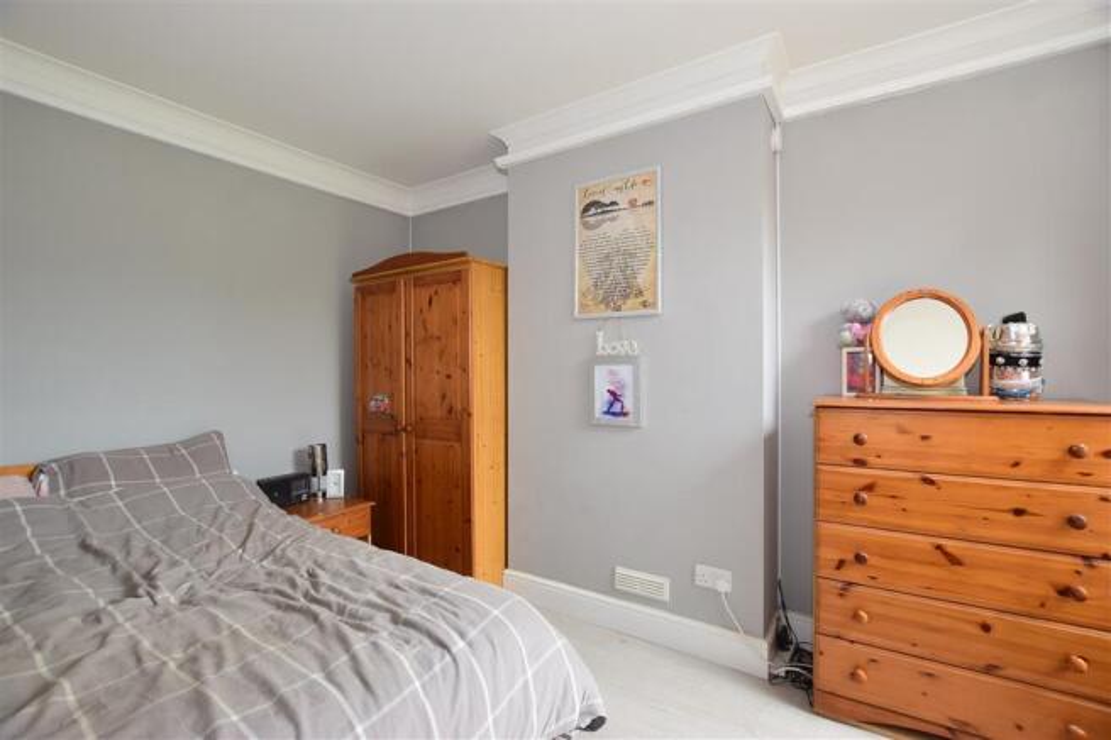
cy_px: 370
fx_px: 463
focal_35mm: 15
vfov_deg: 77.3
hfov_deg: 100.4
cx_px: 556
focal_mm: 10
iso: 400
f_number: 5.6
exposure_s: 1/20
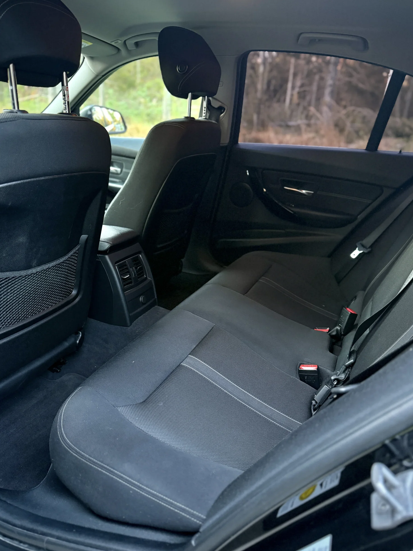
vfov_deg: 69.4
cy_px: 286
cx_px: 209
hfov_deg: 54.9
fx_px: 398
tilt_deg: -24.0
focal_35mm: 25
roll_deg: -2.6
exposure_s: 1/60
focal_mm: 6.76
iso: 500
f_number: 1.78
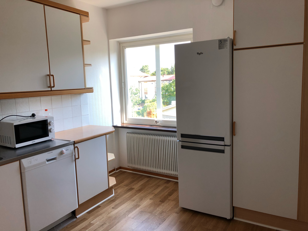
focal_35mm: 28
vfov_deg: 49.7
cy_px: 116
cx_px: 154
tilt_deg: -7.0
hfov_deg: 63.4
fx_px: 249
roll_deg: +1.5
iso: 25
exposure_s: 1/100
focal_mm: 3.99
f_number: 1.8
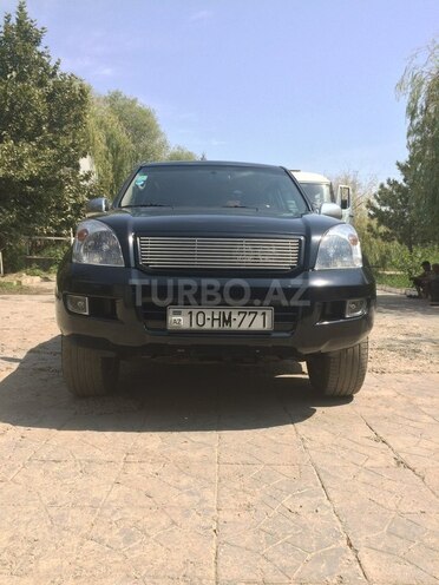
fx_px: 490
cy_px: 292
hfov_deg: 48.2
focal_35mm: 29
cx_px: 220
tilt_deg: -1.9
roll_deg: -0.1
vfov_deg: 61.7
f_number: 2.2
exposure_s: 1/1053
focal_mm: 4.15
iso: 32
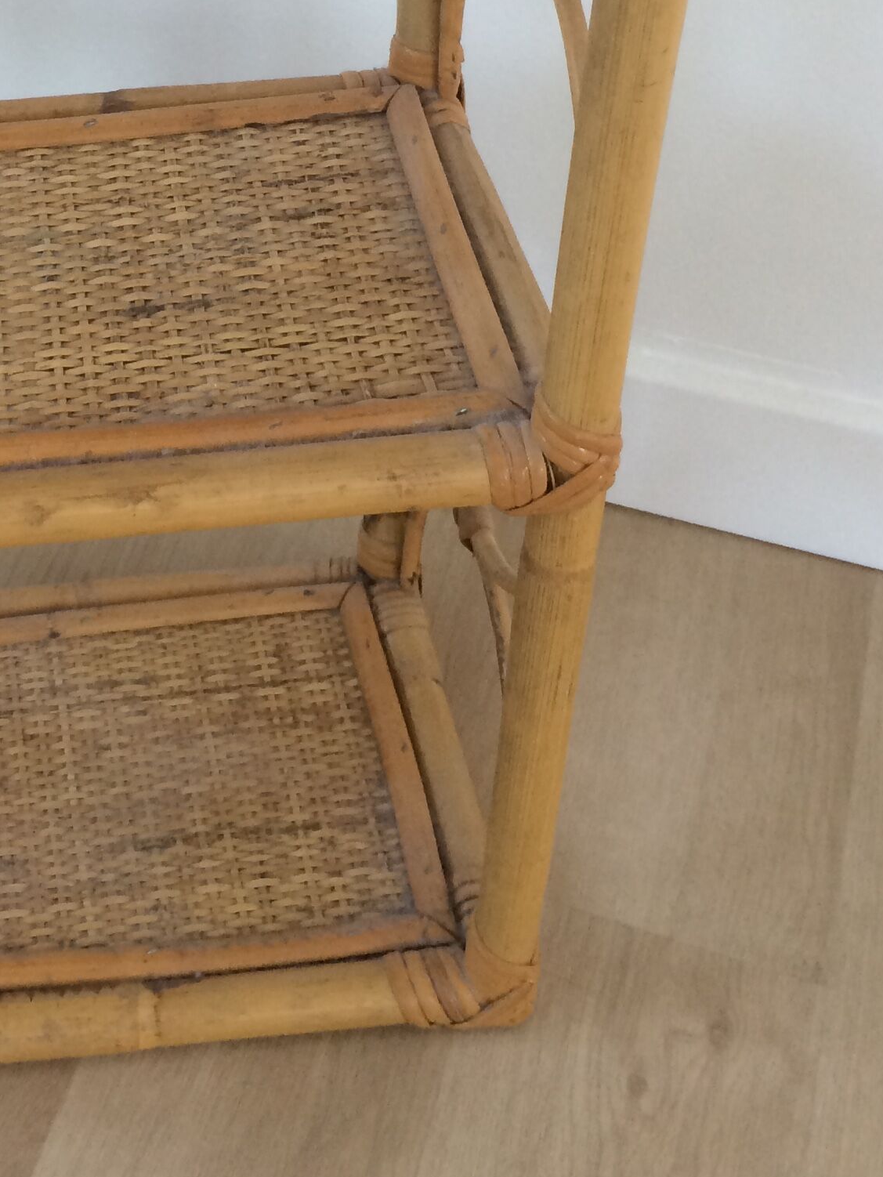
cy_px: 35
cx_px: 118
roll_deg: +2.0
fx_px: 2142
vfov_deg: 29.0
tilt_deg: -34.9
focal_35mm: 63
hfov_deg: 22.8
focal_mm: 4.15
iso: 100
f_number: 2.2
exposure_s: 1/33
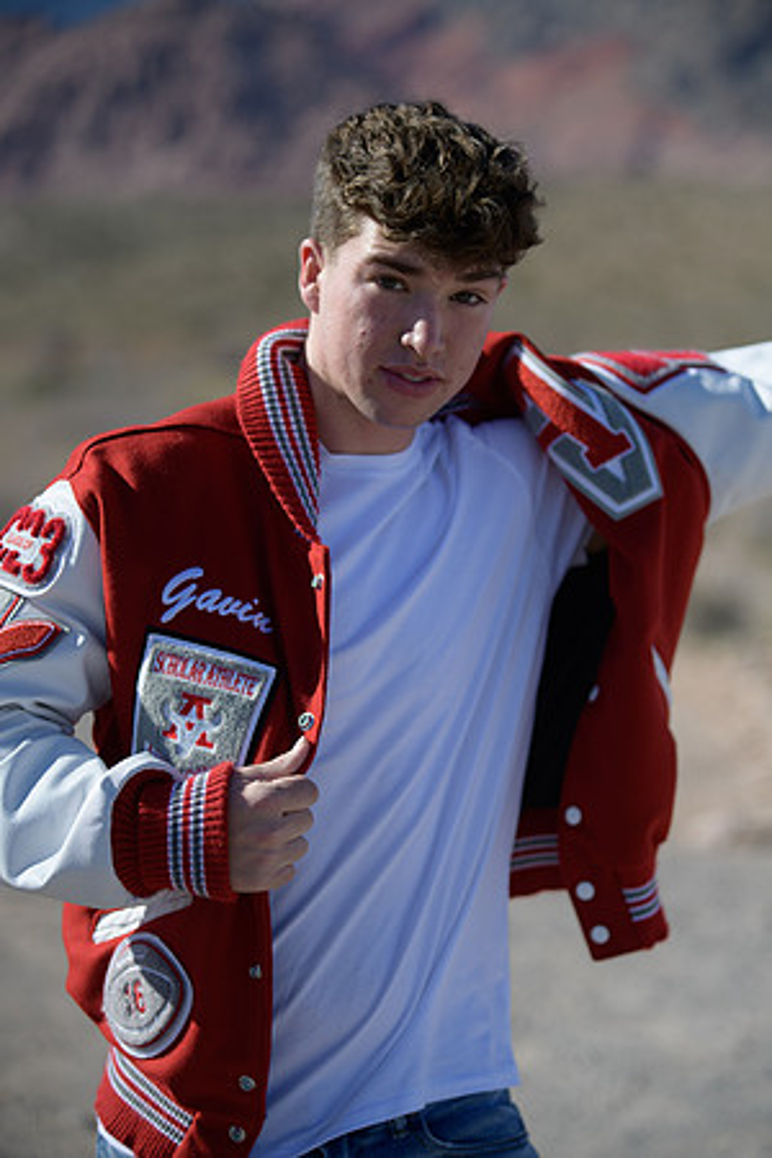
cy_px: 579
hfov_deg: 15.2
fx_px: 2895
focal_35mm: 90
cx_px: 386
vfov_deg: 22.6
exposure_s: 1/5000
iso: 200
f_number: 2.8
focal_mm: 90
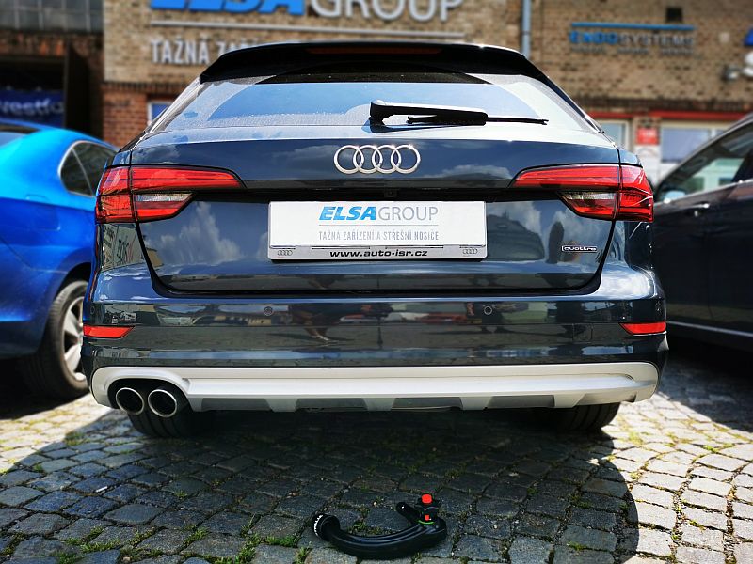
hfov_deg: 65.3
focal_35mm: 27
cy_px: 282
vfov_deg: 51.4
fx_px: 587
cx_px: 376
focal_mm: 5.58
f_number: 4
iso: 50
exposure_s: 1/1114
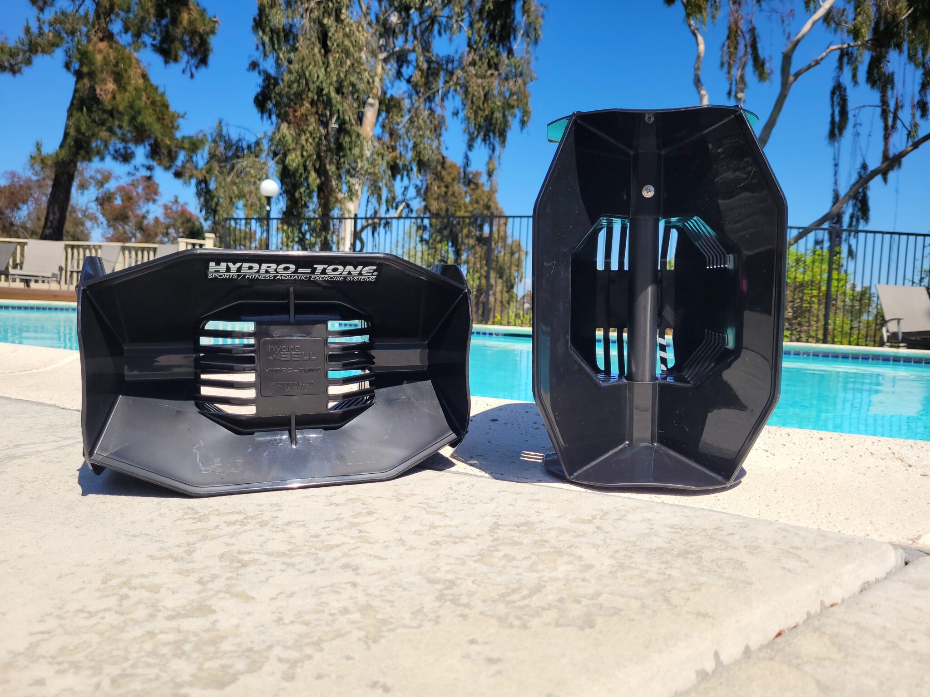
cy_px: 348
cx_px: 465
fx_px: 699
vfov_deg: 53.1
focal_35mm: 26
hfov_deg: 67.3
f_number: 1.8
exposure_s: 1/2531
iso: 40
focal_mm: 5.4
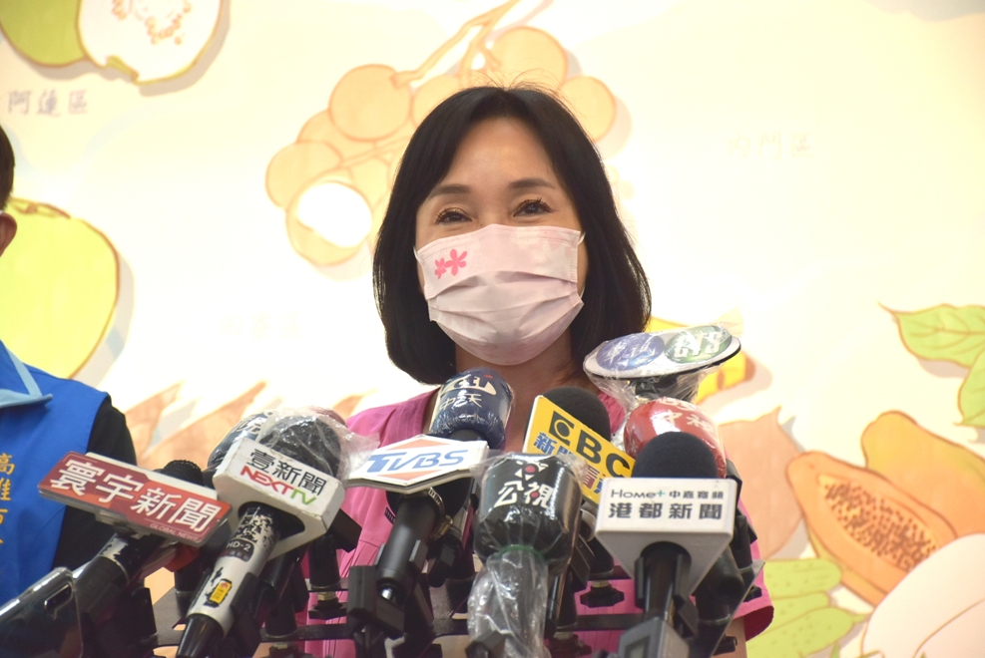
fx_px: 4313
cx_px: 492
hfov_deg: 13.0
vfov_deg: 8.7
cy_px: 329
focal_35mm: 158
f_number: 5.6
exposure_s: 1/250
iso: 640
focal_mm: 105
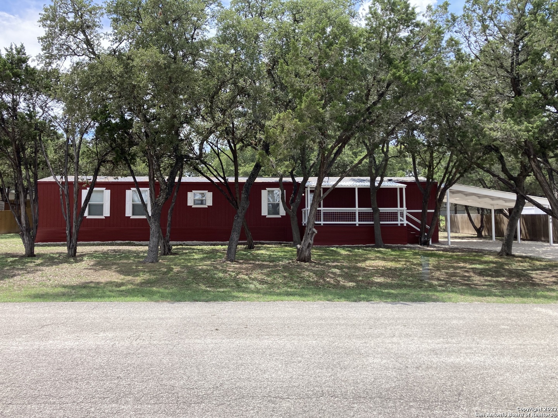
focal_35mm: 28
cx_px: 279
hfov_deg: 63.4
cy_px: 209
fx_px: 451
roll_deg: +0.7
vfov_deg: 49.7
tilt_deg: +3.7
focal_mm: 3.99
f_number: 1.8
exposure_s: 1/1230
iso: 20
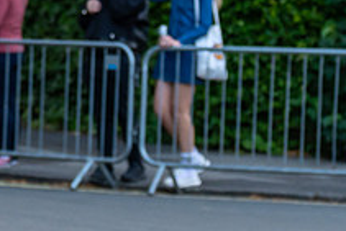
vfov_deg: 4.4
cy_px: 16
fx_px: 3039
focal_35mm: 316
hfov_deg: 6.5
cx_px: -83
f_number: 2.8
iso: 1000
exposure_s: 1/800
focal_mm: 70
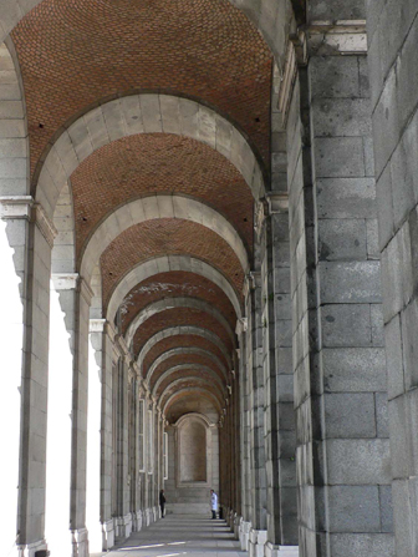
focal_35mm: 59
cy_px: 239
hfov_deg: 24.8
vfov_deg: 32.6
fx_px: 949
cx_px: 156
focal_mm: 5.8
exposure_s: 1/160
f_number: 4
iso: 100
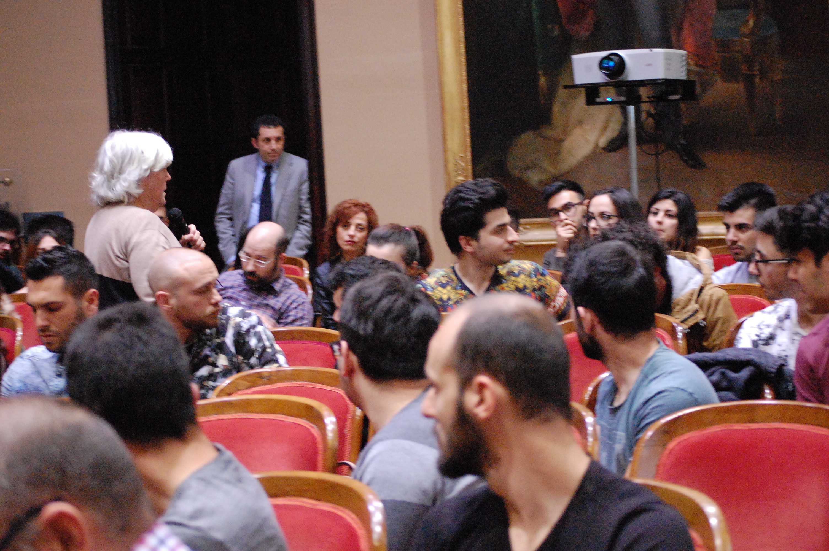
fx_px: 1898
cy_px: 276
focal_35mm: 82
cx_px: 414
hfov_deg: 24.6
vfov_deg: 16.5
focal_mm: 55
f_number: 4
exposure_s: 1/40
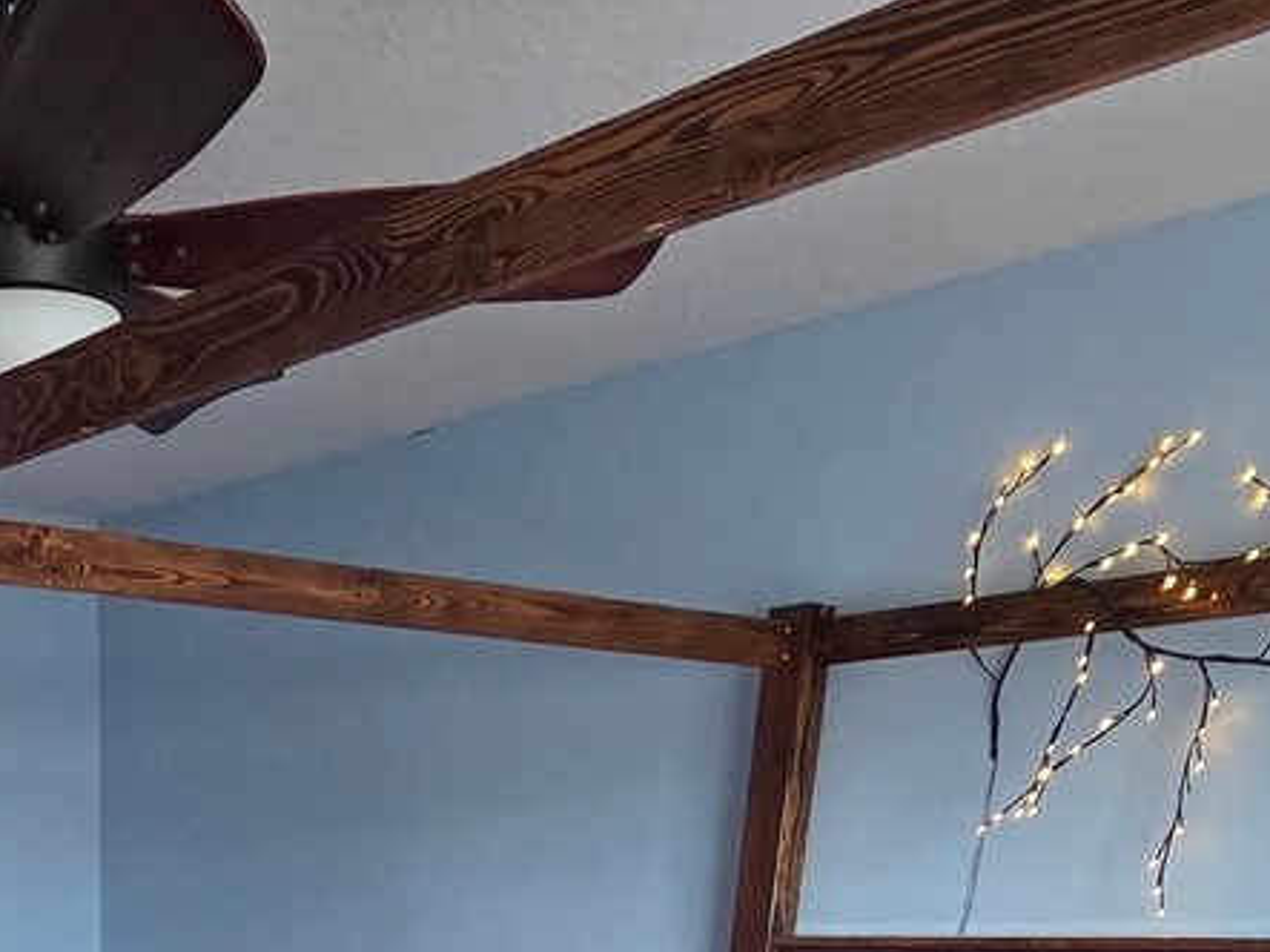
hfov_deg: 37.1
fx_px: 1724
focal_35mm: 47
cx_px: 63
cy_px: 1689
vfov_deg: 21.3
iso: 200
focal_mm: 2.2
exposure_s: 1/120
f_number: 2.2
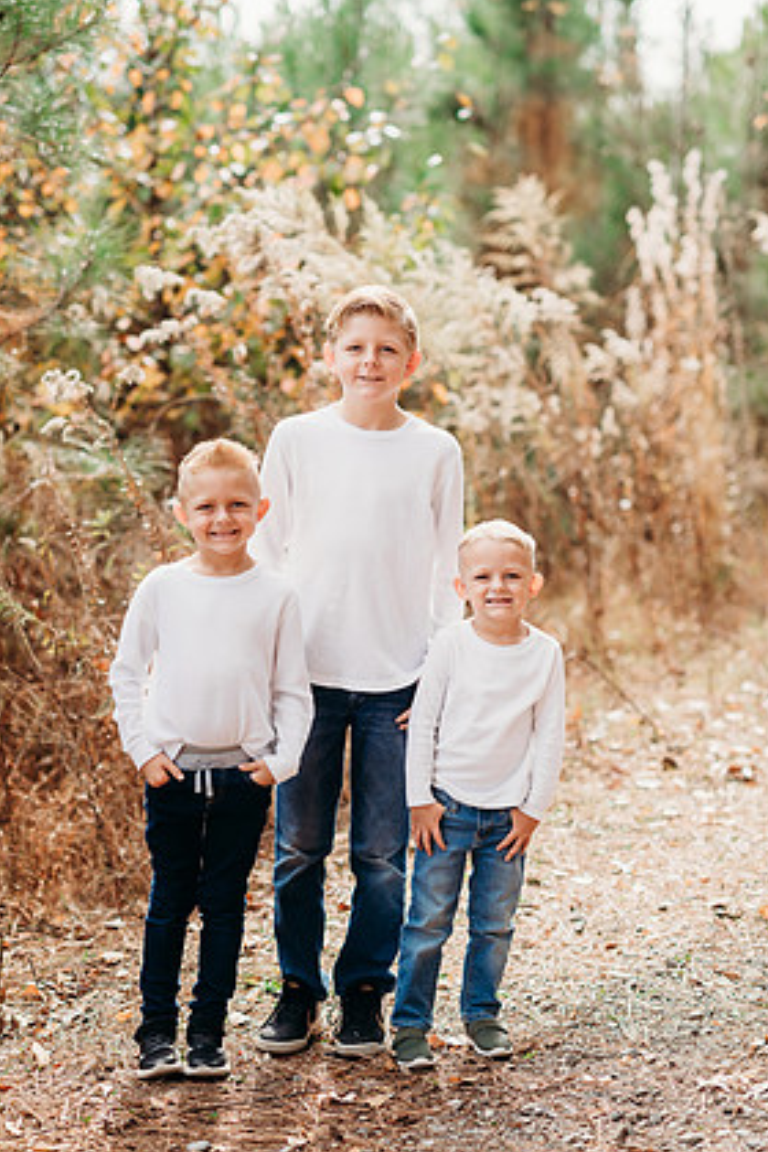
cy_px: 543
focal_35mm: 91
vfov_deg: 22.4
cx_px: 384
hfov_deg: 15.0
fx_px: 2912
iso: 100
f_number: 2.2
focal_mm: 85
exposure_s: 1/1000
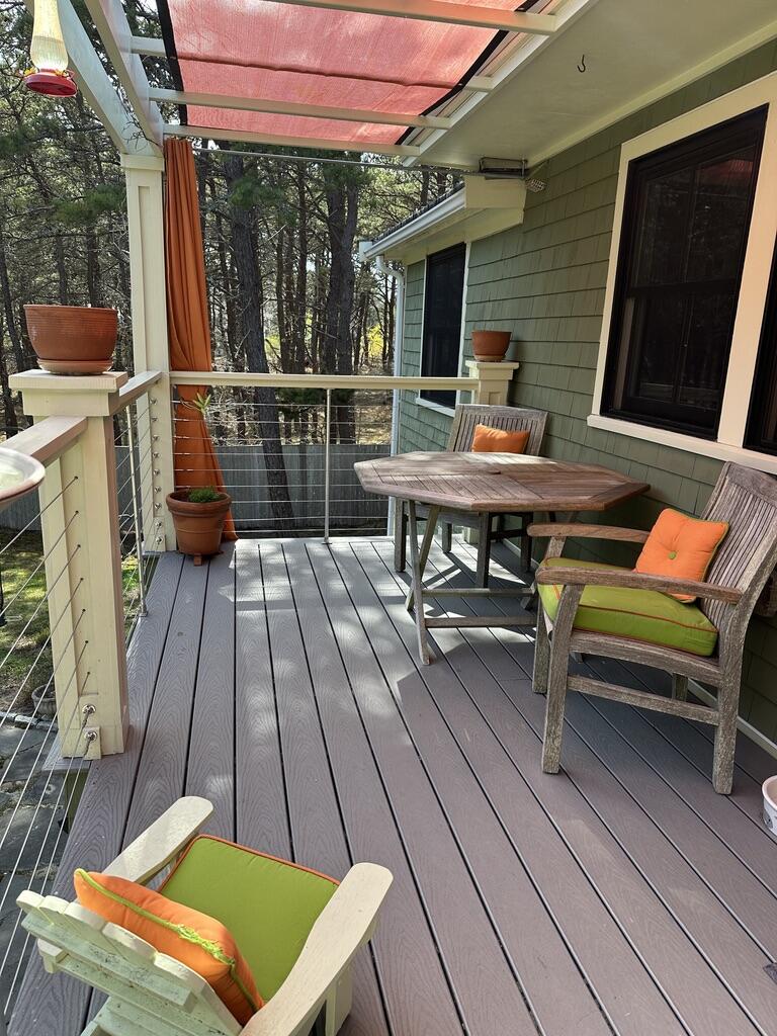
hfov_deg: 56.8
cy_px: 518
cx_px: 388
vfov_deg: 71.6
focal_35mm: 24
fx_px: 718
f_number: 1.78
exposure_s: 1/667
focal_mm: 6.86
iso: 80
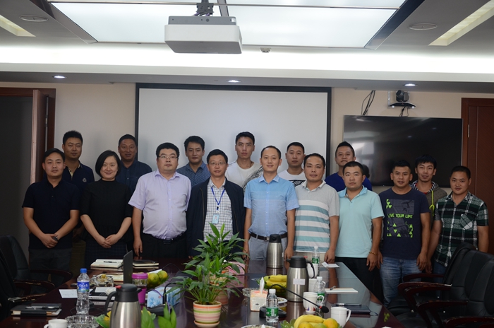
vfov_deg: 25.7
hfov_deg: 37.9
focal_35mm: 52
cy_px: 164
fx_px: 719
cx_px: 247
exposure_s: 1/60
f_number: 4.5
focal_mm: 35
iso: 400
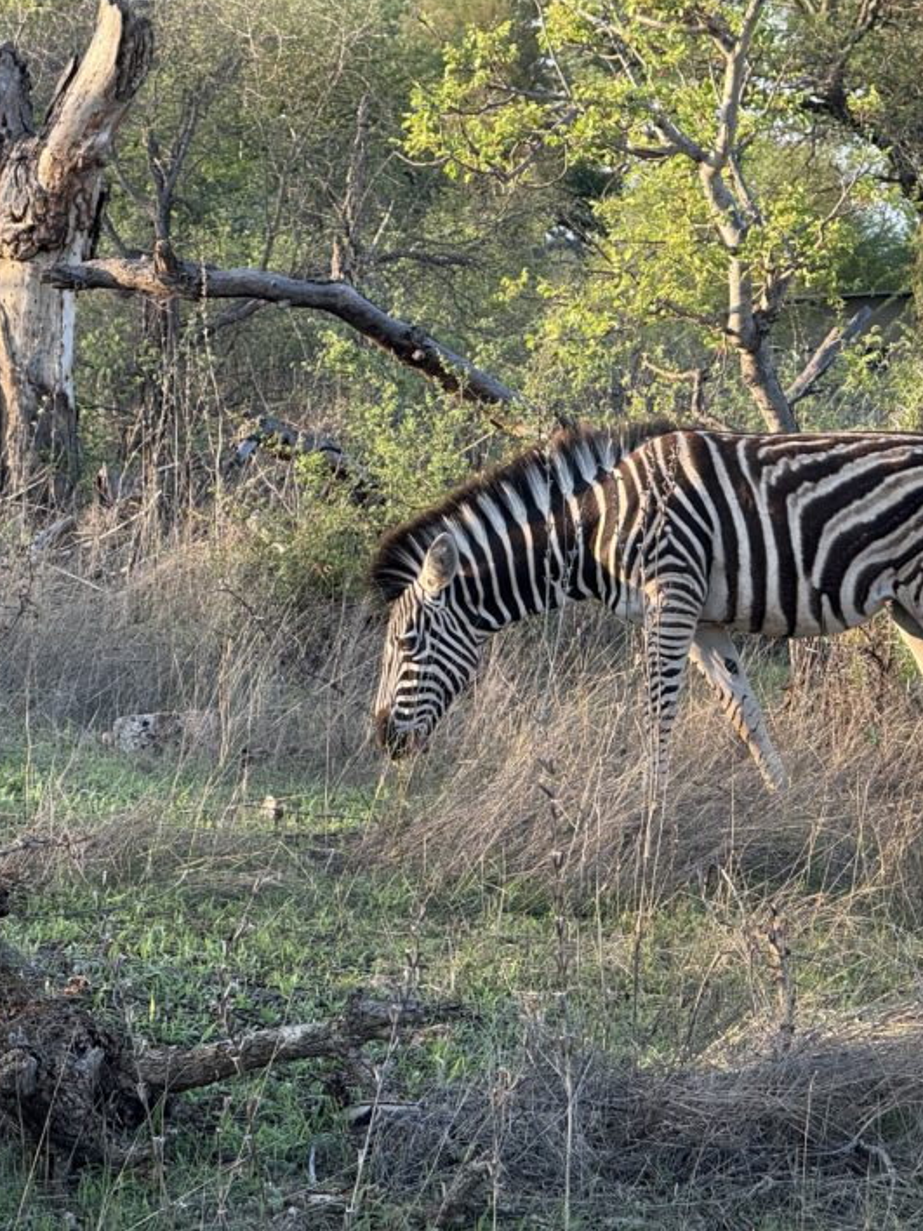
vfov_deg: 12.3
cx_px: 640
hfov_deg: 9.2
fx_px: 5724
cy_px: 613
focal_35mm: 161
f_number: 2.8
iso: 50
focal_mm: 15.66
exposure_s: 1/179
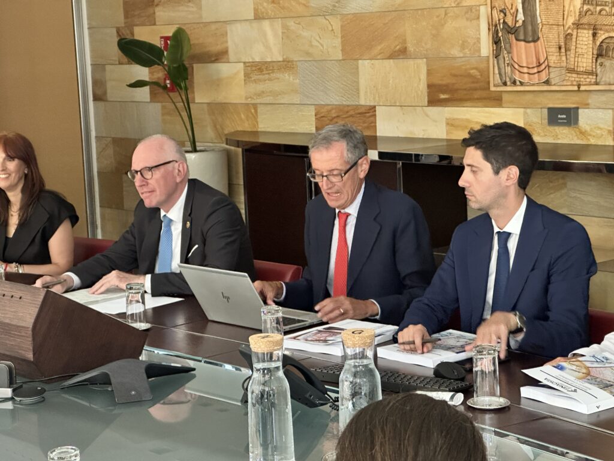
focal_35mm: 77
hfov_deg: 25.3
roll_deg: +2.7
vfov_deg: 19.1
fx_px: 1366
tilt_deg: -8.1
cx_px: 307
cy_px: 230
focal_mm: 9
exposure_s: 1/41
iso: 800
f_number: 2.8
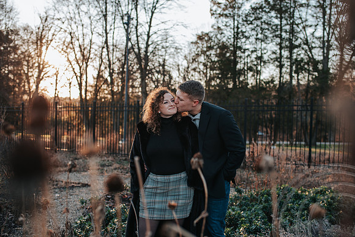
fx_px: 367
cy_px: 118
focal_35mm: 37
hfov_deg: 51.6
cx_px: 187
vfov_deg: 35.8
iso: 280
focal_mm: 35
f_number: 2.8
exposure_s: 1/500
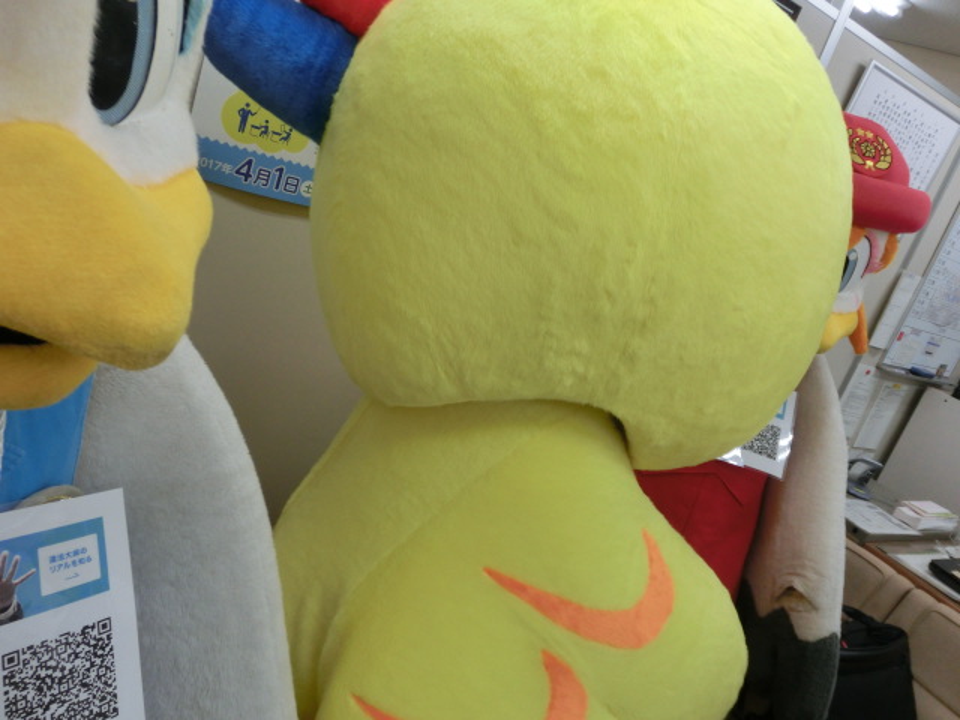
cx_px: 480
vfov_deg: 49.7
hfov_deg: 63.4
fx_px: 777
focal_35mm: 28
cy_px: 360
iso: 200
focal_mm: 5
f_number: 3
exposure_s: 1/125
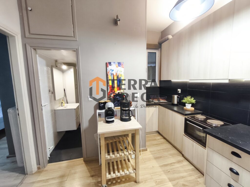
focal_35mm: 15
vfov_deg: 81.7
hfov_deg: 98.2
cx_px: 125
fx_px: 108
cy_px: 94
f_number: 2.2
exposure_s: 1/33.3
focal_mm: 1.91
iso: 320
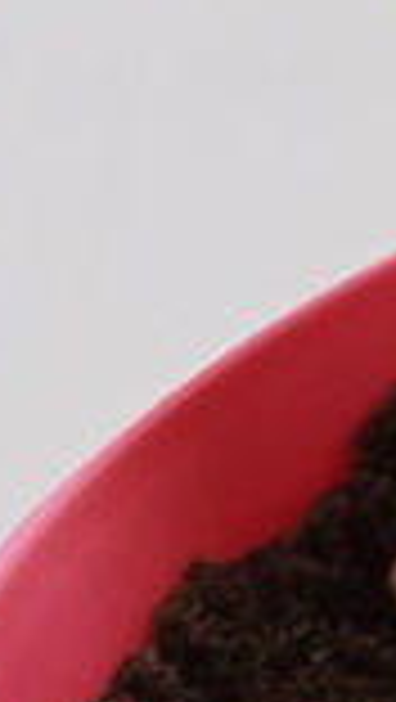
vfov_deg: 13.5
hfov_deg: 7.2
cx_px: 1287
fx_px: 2701
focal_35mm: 145
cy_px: -490
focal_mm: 4.2
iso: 80
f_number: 1.7
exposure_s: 1/50
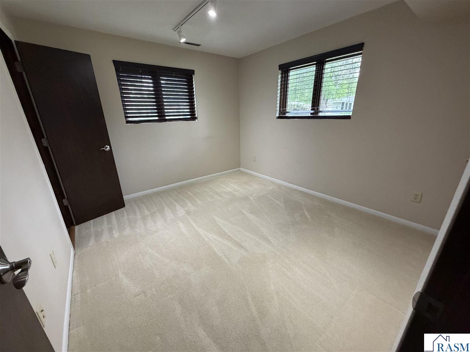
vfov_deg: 85.6
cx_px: 235
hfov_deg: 102.1
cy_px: 176
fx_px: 190
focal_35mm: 14
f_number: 2.2
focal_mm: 2.22
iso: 500
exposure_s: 1/60
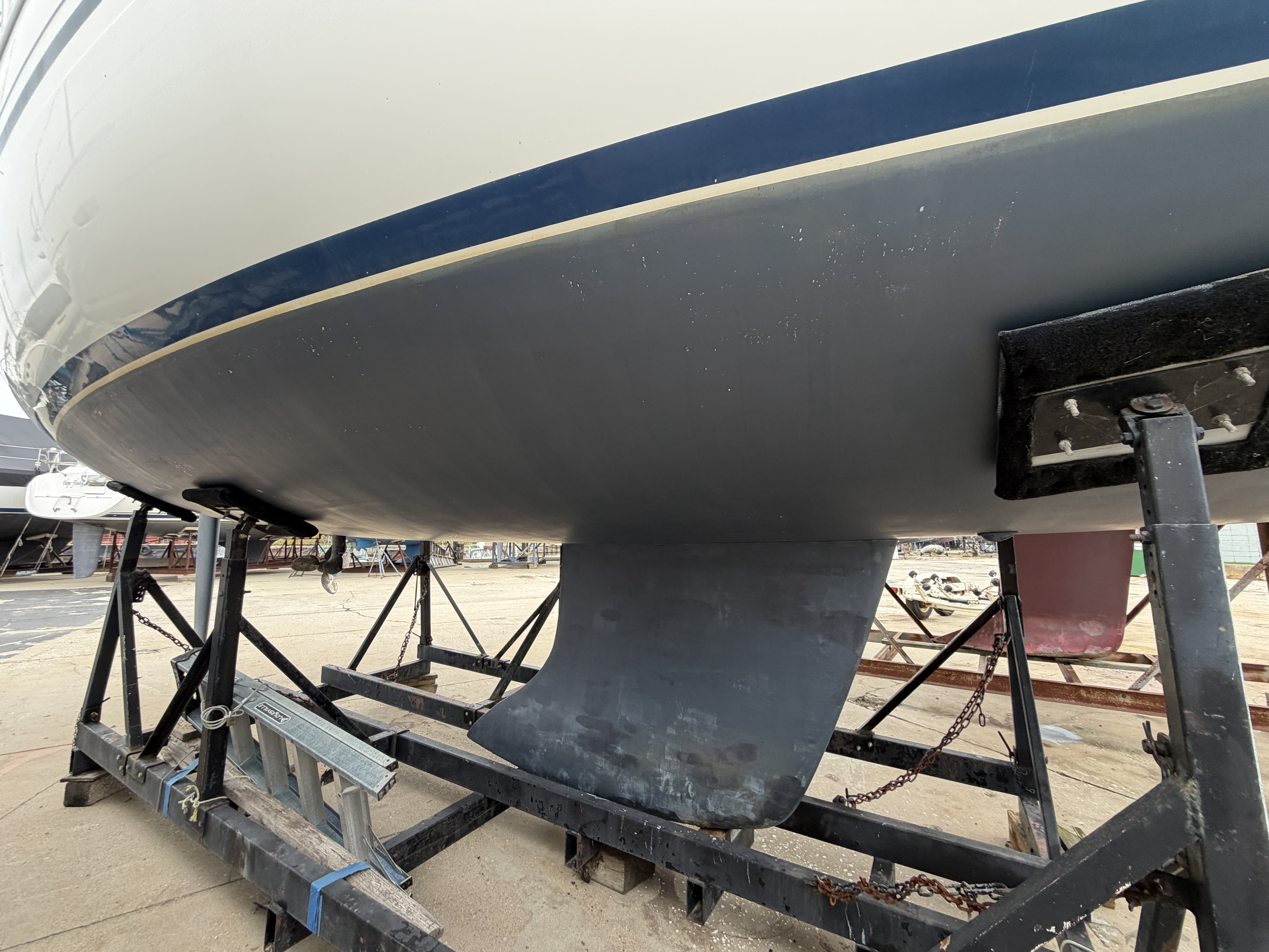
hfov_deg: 102.1
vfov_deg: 85.7
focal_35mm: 14
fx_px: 513
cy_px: 476
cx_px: 634
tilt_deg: +8.2
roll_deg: +0.4
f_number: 2.2
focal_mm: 2.22
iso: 200
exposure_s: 1/121
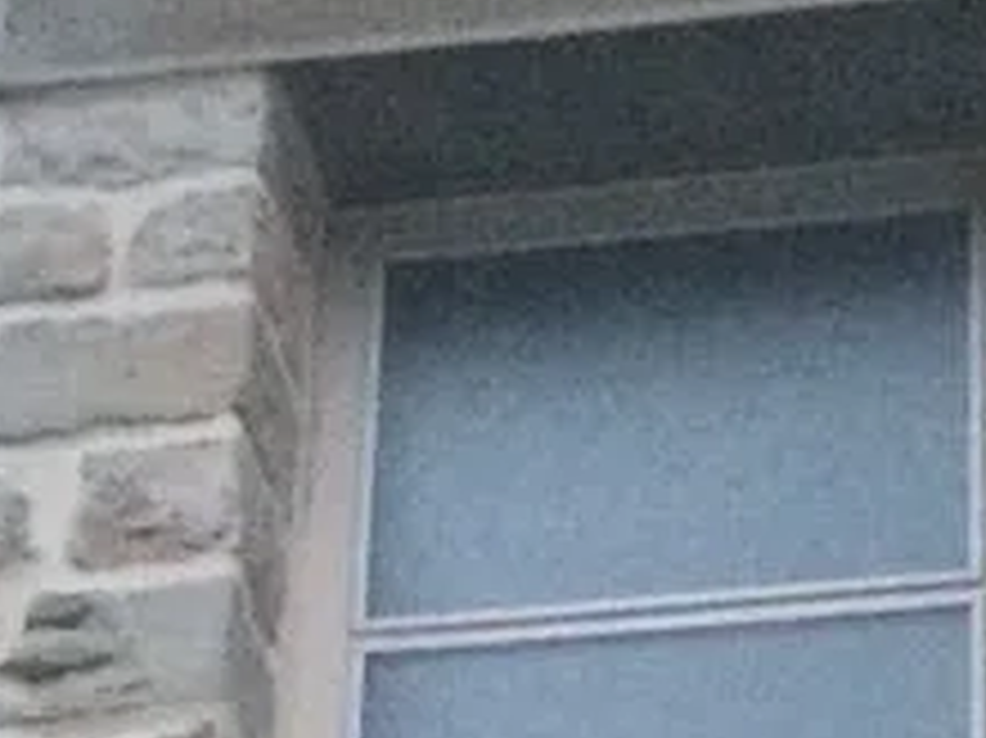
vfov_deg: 8.7
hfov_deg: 12.4
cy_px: 1539
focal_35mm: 159
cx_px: 797
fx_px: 4526
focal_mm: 4.15
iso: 320
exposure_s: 1/20
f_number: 2.2
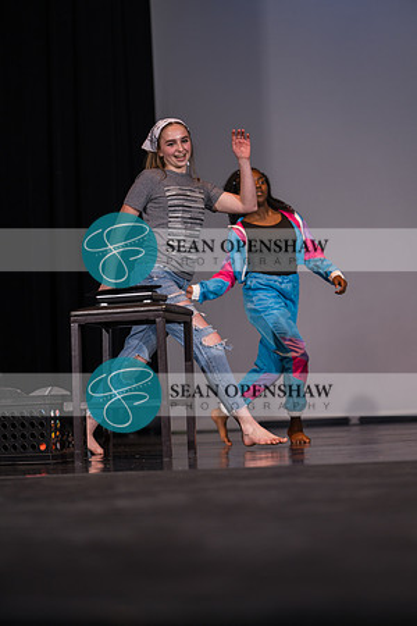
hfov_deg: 17.3
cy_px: 313
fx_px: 1373
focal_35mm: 79
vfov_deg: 25.7
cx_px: 208
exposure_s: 1/500
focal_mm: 79
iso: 400
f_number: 2.8
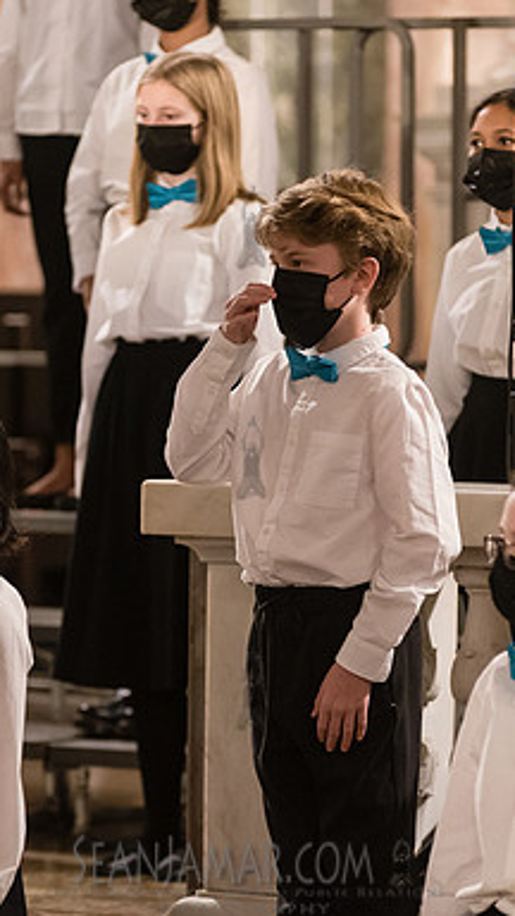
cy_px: 457
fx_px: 5948
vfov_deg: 8.8
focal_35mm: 245
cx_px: 250
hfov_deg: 5.0
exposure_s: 1/200
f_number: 4
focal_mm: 155
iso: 4000
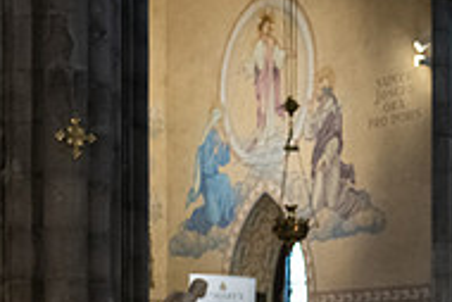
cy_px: 358
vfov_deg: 12.5
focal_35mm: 107
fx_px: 1344
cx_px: 435
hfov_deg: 18.7
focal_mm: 35
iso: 1250
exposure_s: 1/160
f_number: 3.5
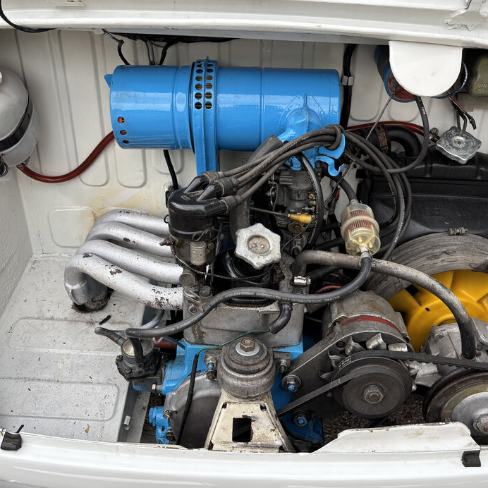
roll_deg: -1.8
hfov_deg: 48.4
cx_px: 268
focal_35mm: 34
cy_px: 227
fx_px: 542
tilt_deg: -27.4
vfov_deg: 48.4
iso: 50
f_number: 1.6
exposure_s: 1/121
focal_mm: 5.96
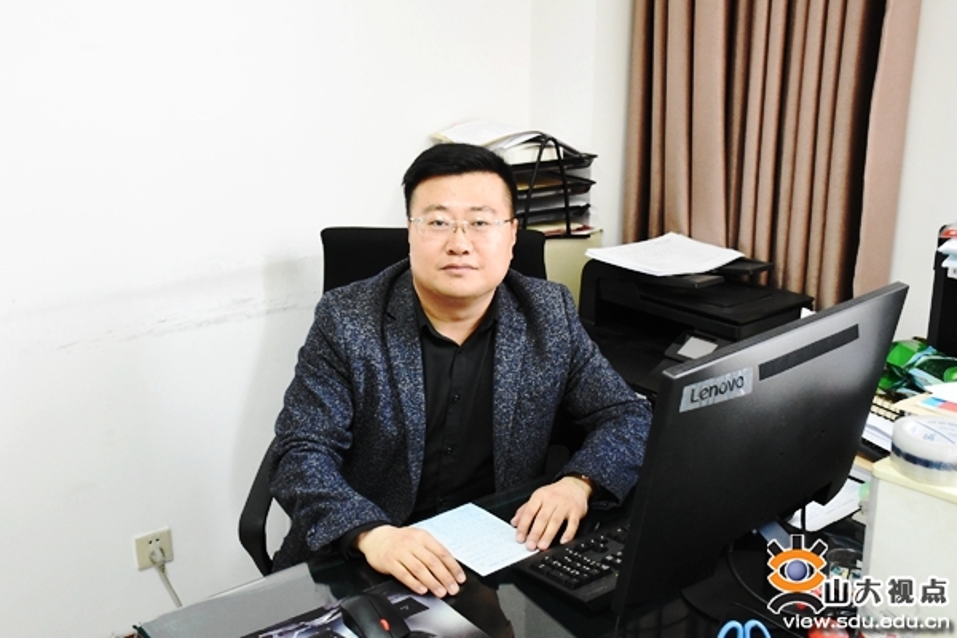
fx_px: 917
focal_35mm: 34
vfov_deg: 38.4
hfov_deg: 55.1
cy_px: 319
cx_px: 478
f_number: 3.8
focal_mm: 23
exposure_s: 1/100
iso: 4500
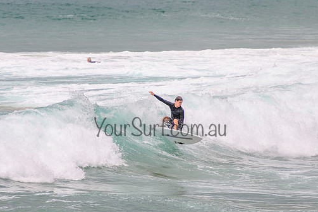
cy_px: 113
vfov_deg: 2.2
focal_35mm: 634
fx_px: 5603
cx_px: 154
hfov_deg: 3.3
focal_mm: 400
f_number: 5.6
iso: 110
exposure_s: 1/2000
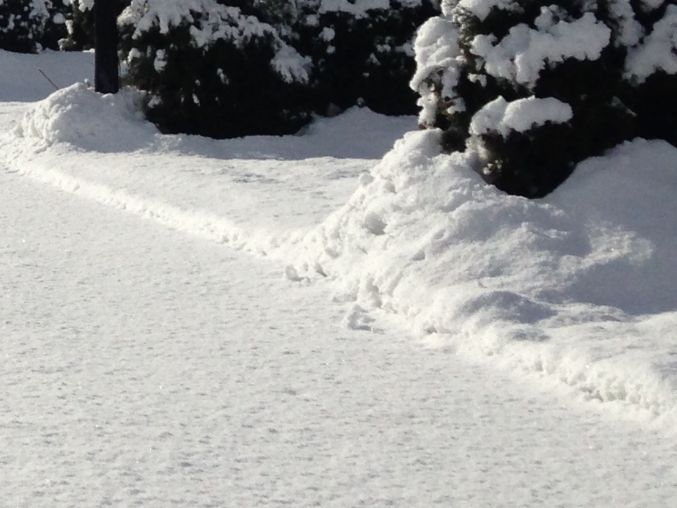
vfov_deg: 11.6
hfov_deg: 14.3
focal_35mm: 125
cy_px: -131
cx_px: -461
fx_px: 2444
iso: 50
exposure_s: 1/4926
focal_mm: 4.12
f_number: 2.4
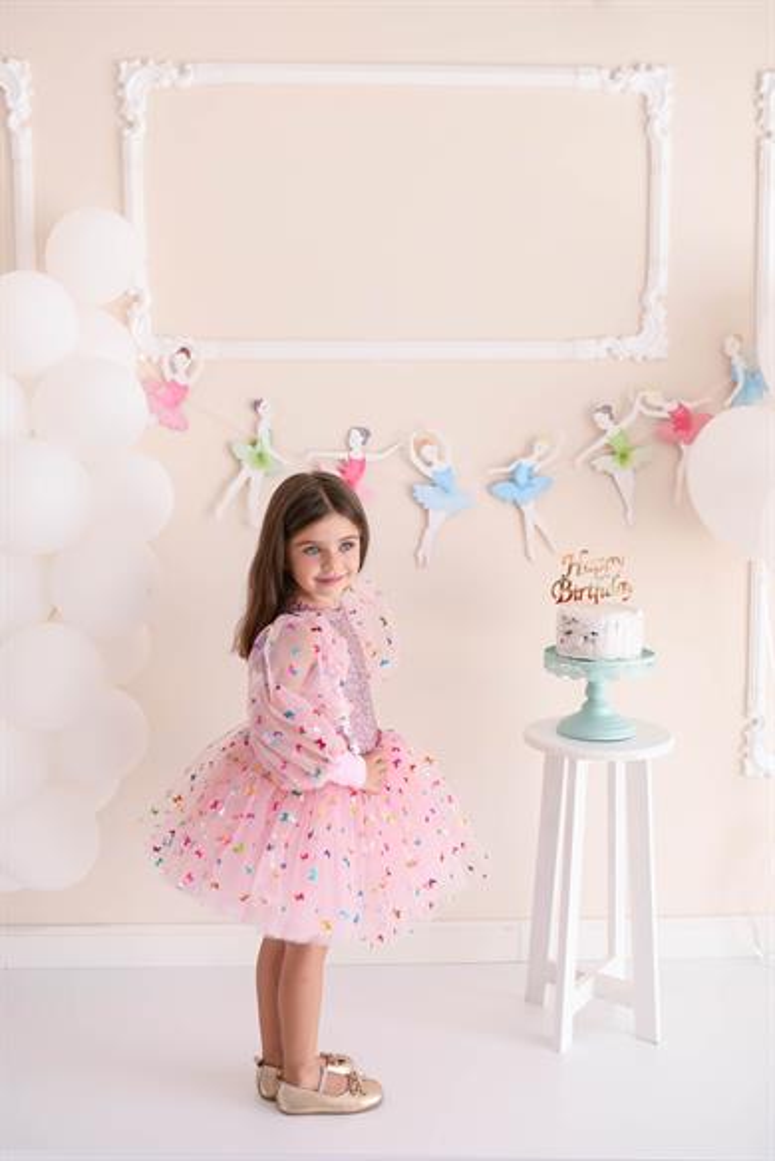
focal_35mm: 35
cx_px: 388
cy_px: 580
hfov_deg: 37.9
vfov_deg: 54.4
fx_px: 1129
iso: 200
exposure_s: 1/250
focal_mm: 35
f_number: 2.5
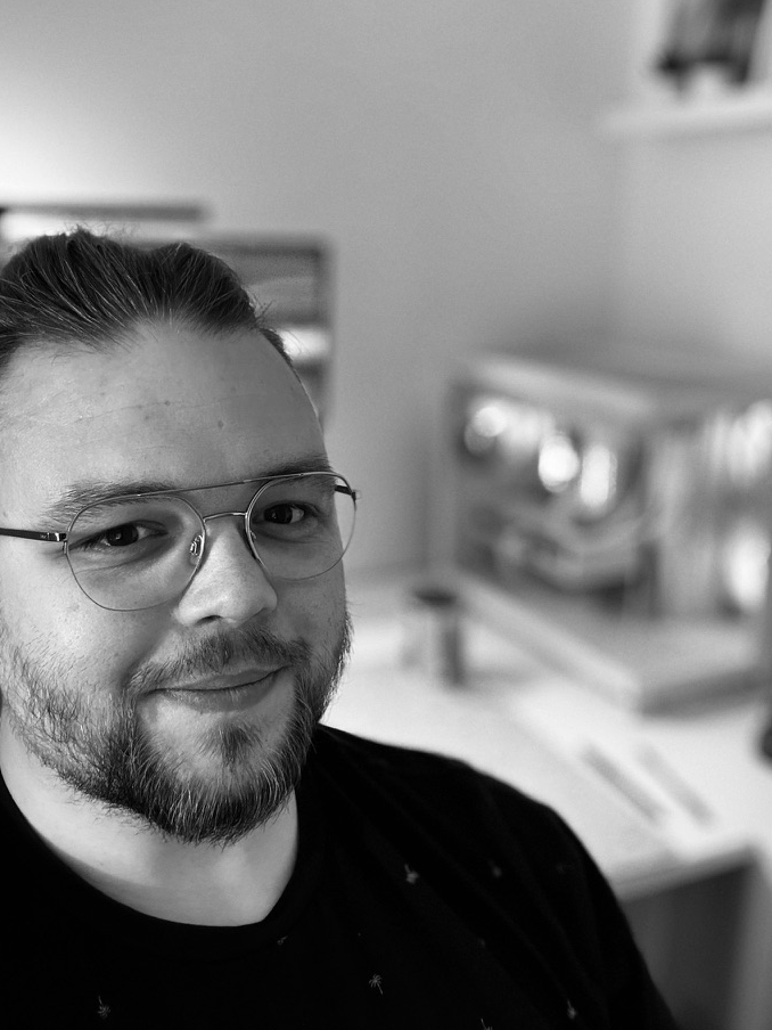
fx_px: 1011
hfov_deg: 41.8
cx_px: 358
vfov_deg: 53.9
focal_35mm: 34
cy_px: 488
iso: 320
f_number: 1.9
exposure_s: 1/59
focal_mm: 2.69
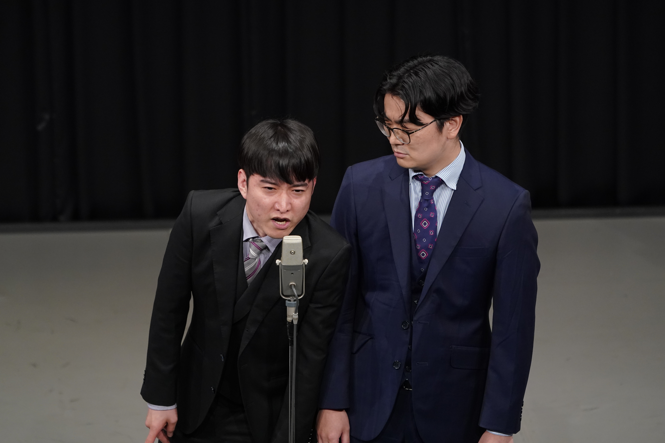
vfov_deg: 5.0
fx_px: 5061
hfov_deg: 7.5
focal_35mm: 274
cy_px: 222
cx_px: 332
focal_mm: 274
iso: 4000
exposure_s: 1/320
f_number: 5.6
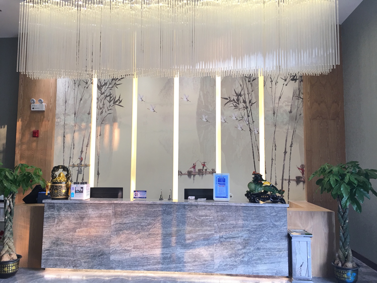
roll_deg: -0.1
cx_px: 188
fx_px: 316
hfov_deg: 61.7
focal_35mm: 29
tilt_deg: +5.8
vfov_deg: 48.2
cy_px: 142
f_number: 2.2
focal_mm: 4.15
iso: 32
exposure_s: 1/33
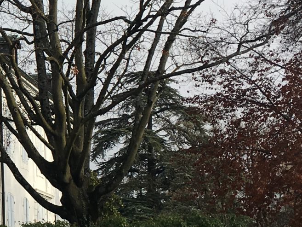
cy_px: 33
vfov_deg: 13.0
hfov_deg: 15.9
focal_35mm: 113
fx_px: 986
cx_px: -154
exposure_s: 1/950
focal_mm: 4.15
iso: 25
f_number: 2.2
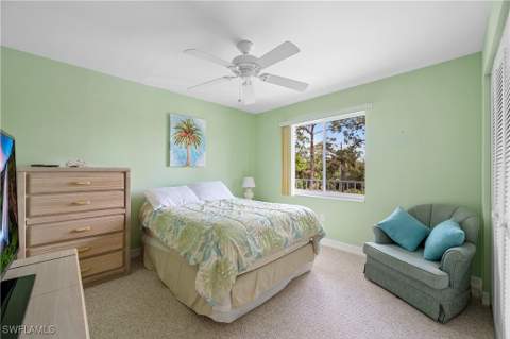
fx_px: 198
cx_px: 255
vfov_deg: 81.1
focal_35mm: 14
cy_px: 170
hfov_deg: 104.3
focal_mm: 14
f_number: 7.1
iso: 1250
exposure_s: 1/10
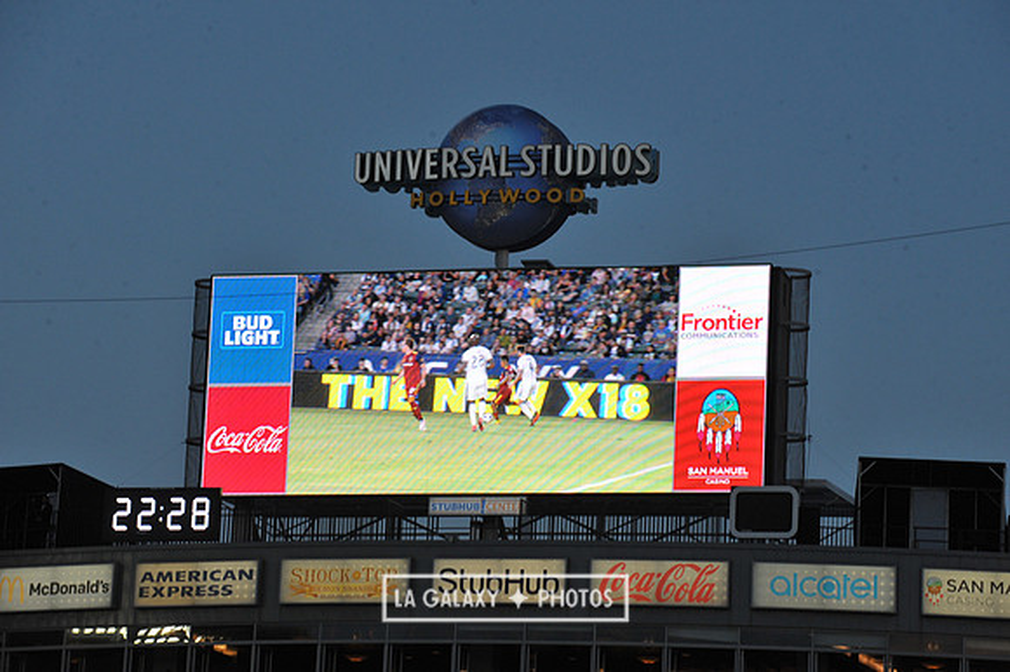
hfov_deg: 12.8
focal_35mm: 160
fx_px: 4486
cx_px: 505
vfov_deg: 8.6
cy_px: 336
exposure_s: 1/500
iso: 1250
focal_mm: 160
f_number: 11
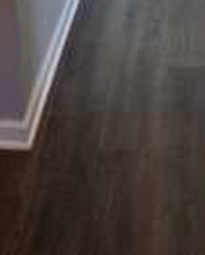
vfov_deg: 15.5
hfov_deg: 13.6
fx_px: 855
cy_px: -140
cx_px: 157
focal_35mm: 113
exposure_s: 1/120
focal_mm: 5.4
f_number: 1.8
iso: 400
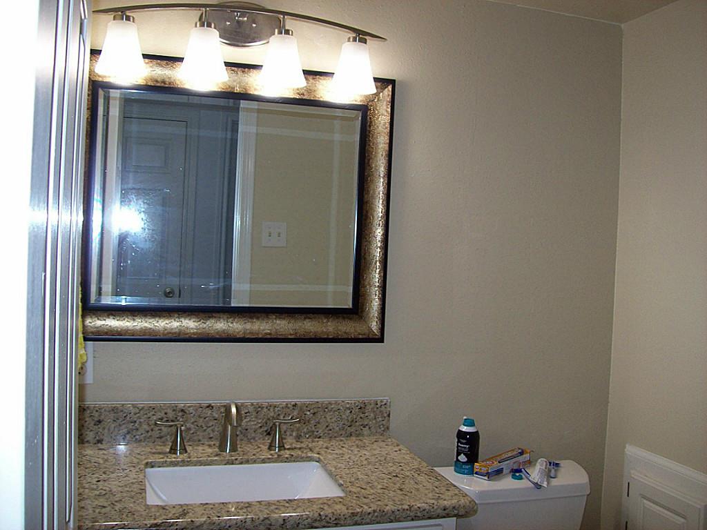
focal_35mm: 36
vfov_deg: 39.7
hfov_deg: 51.4
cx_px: 354
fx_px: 735
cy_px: 265
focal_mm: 6
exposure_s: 1/64
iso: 80
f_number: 2.7
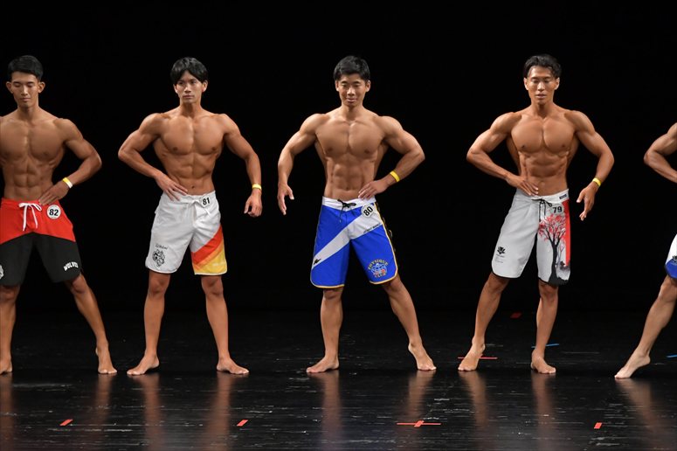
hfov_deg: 8.1
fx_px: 4793
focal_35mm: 255
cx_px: 338
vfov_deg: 5.4
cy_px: 226
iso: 3200
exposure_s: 1/400
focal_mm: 170
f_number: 5.6
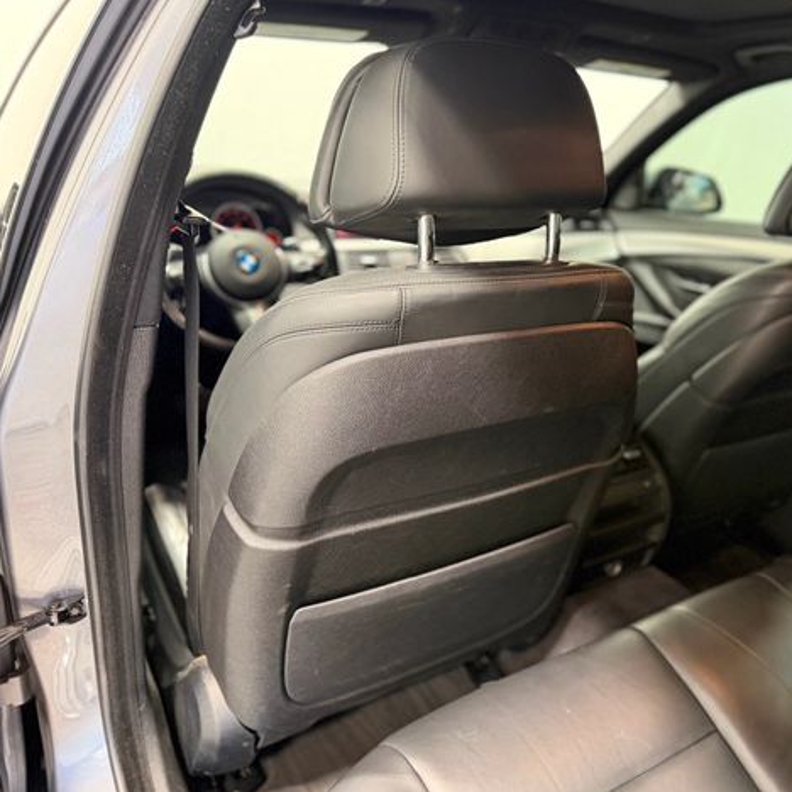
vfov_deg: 55.6
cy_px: 401
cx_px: 540
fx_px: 751
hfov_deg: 54.3
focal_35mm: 29
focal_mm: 6.76
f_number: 1.78
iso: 640
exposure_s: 1/60
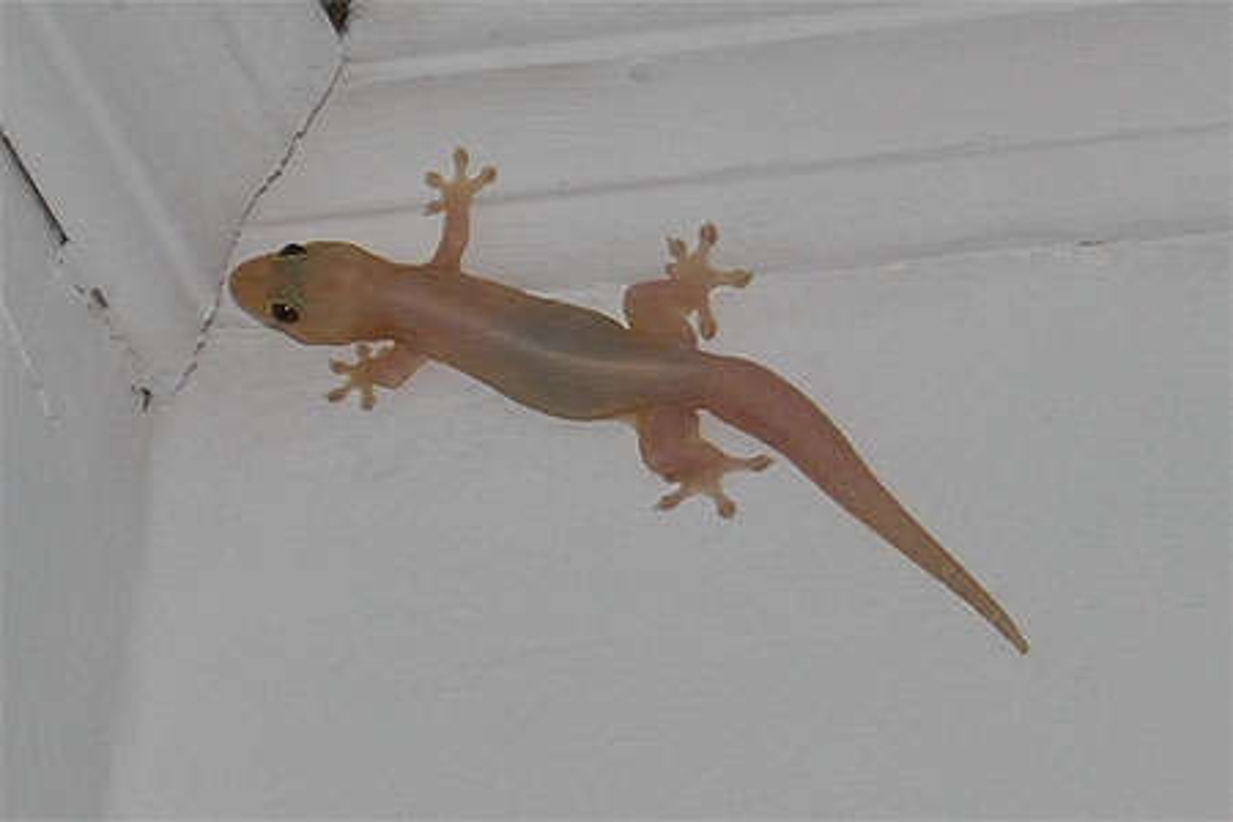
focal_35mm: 82
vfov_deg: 16.6
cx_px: 616
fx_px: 2825
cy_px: 411
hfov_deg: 24.6
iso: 100
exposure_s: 1/125
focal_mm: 55
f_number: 5.6
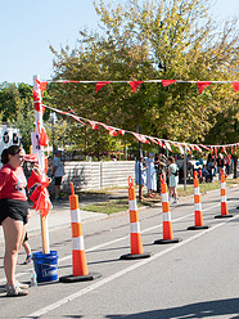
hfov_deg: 18.6
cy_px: 195
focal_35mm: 70
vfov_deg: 27.7
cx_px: 359
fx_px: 644
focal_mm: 24
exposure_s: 1/200
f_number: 10
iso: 250
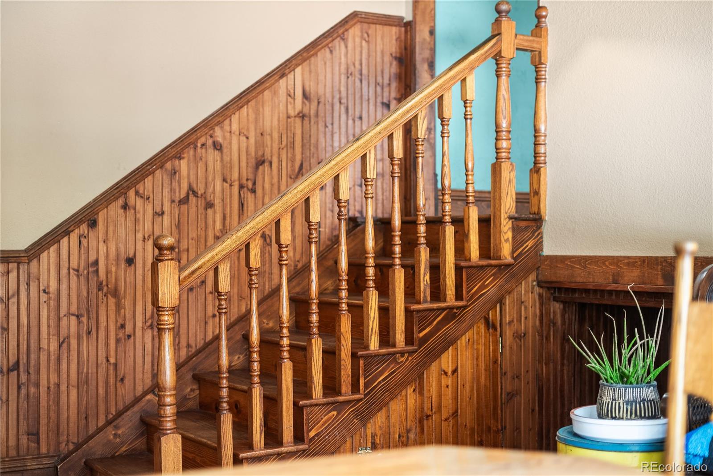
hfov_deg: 39.6
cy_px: 238
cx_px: 356
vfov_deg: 27.0
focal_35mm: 50
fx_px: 990
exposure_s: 1/10
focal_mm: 50
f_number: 1.8
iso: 200
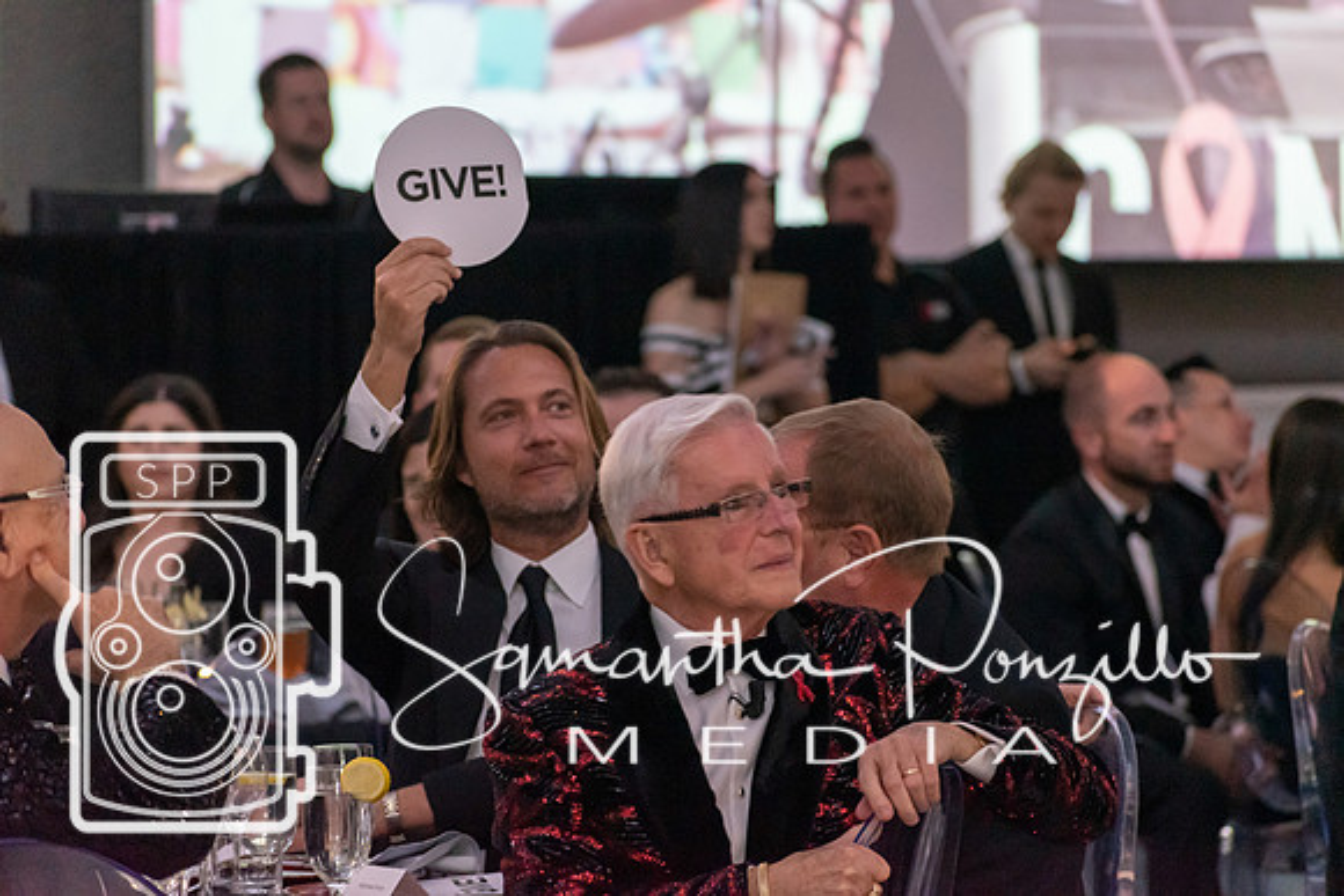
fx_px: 8125
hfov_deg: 9.5
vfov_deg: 6.3
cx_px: 672
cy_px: 448
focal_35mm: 218
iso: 3200
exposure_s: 1/60
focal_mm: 145
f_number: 4.8
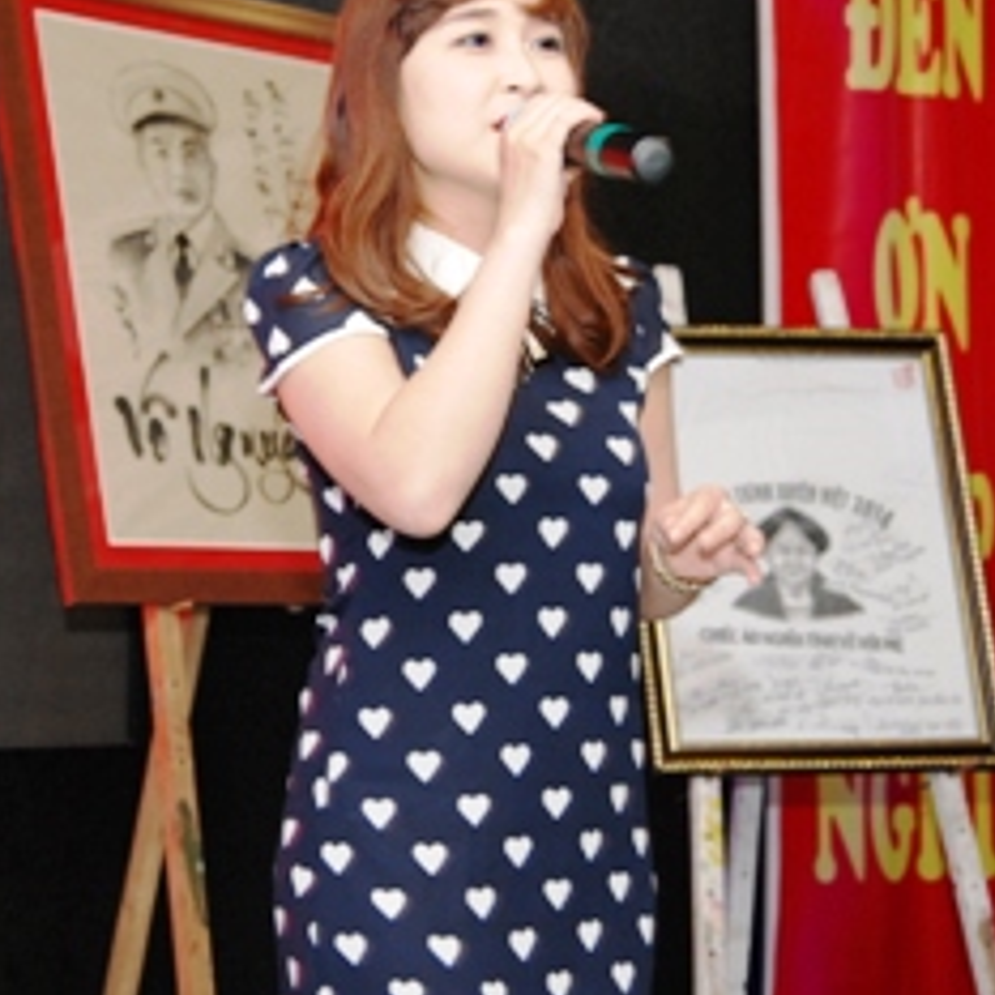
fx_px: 2791
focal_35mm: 86
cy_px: 363
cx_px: 397
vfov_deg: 20.2
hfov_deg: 20.2
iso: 500
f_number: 3.5
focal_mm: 35
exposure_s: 1/30
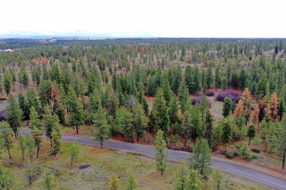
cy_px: 95
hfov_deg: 65.5
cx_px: 143
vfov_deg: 46.4
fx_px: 222
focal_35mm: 28
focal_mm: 10.26
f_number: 4.5
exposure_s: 1/120
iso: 100
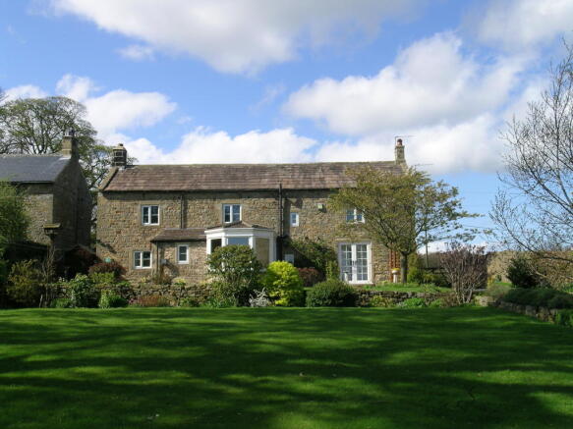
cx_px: 286
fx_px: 695
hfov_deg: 44.8
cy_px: 214
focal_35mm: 42
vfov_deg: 34.3
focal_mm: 8.7
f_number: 7.2
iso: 50
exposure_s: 1/202
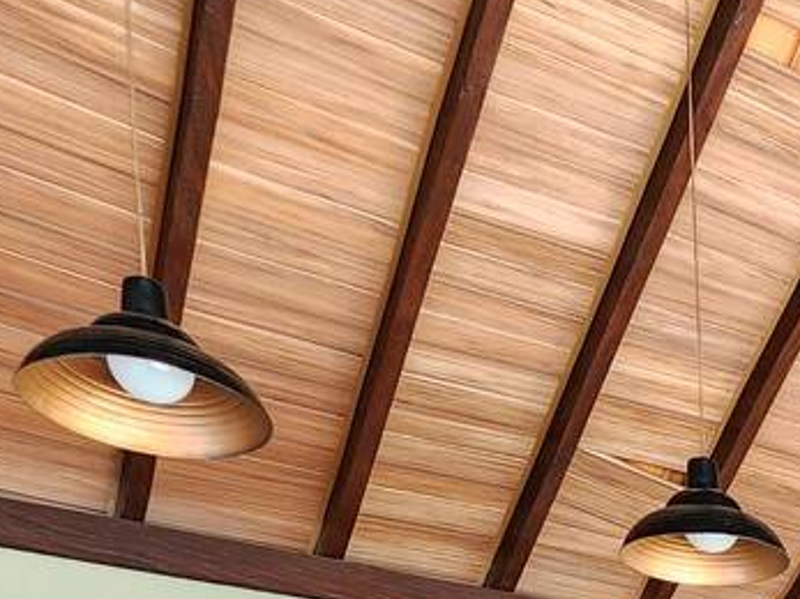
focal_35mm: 54
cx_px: 1090
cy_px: 1062
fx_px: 1248
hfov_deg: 28.0
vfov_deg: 20.1
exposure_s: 1/60
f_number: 2.2
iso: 125
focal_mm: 2.2
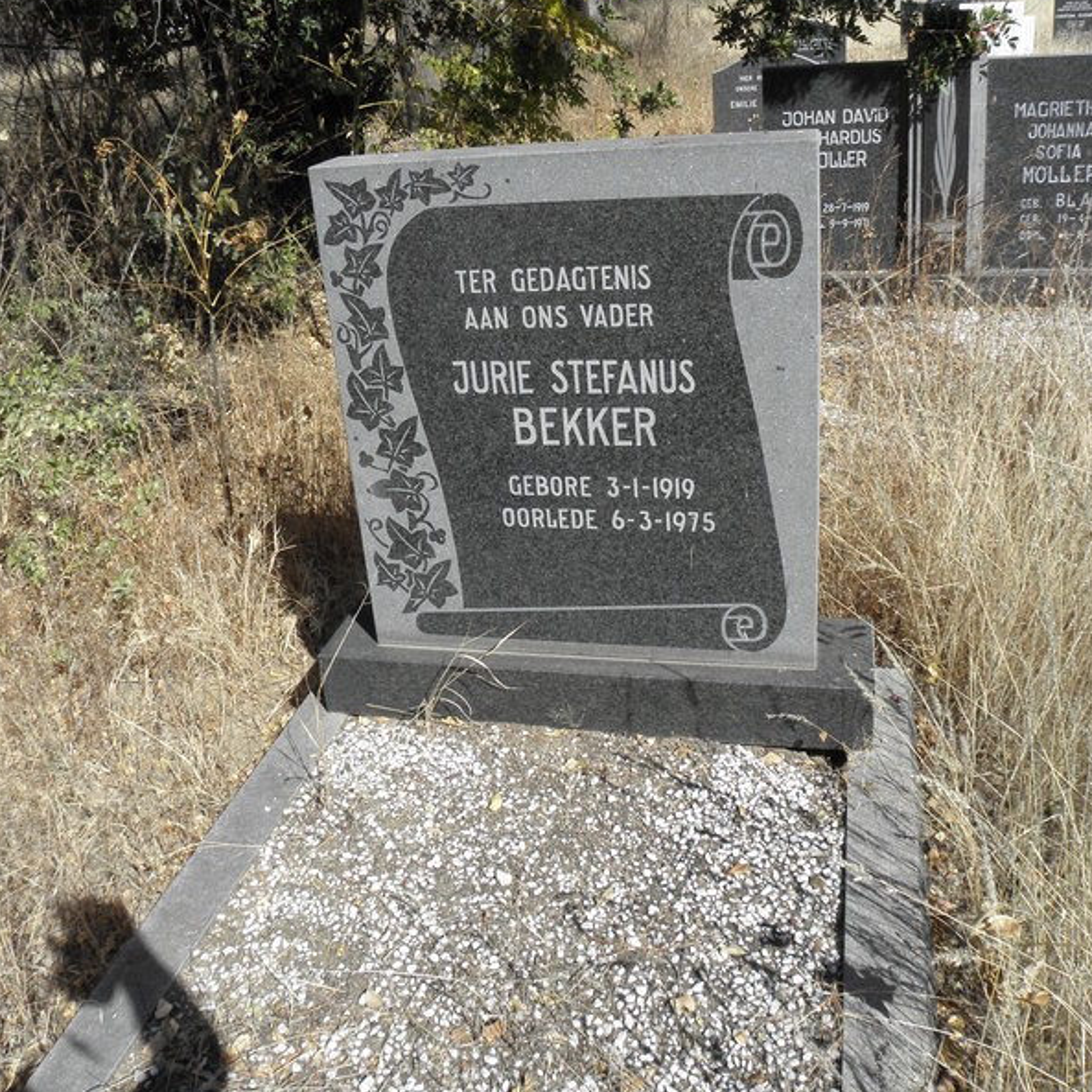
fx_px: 1106
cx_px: 547
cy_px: 459
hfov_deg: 52.5
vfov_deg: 52.3
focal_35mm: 31
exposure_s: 1/250
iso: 64
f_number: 5.6
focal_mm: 4.6
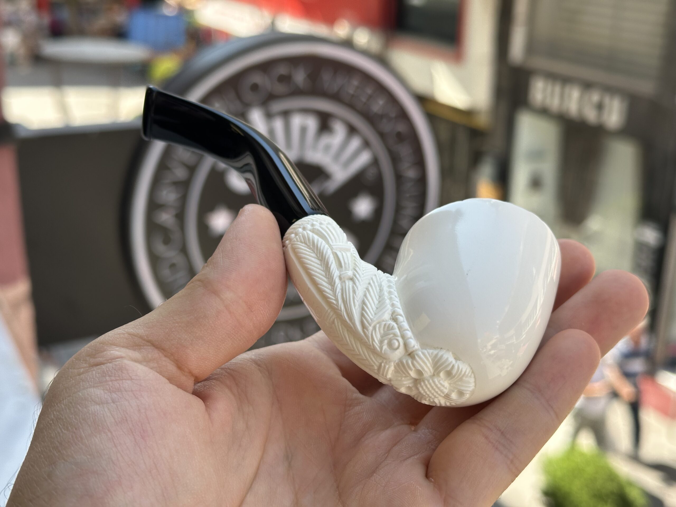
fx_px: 937
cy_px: 254
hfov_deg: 39.7
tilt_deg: -18.8
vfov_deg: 30.3
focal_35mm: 48
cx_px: 338
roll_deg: -1.5
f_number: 1.78
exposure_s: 1/694
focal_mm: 6.86
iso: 64
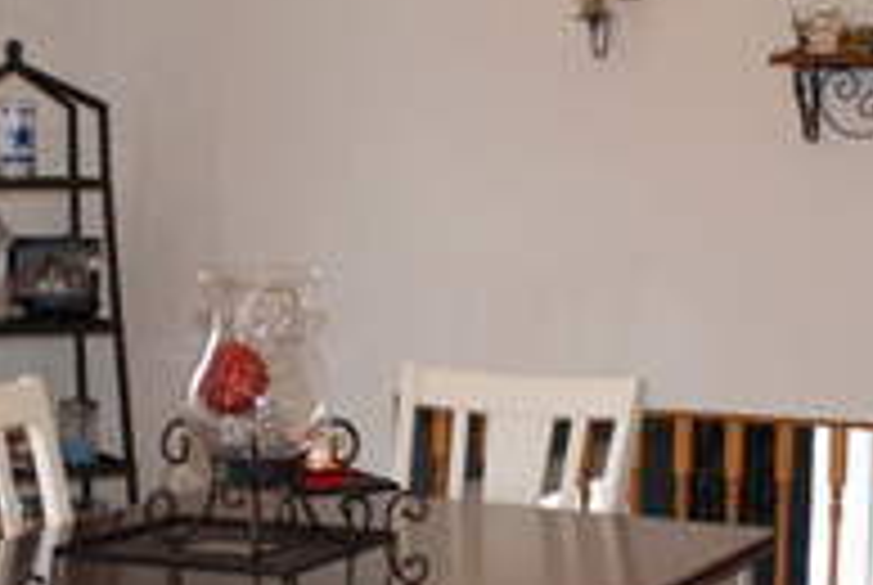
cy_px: 423
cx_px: 486
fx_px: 2647
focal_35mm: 109
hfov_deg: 18.7
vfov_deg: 12.6
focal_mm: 22
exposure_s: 1/80
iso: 1250
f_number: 8
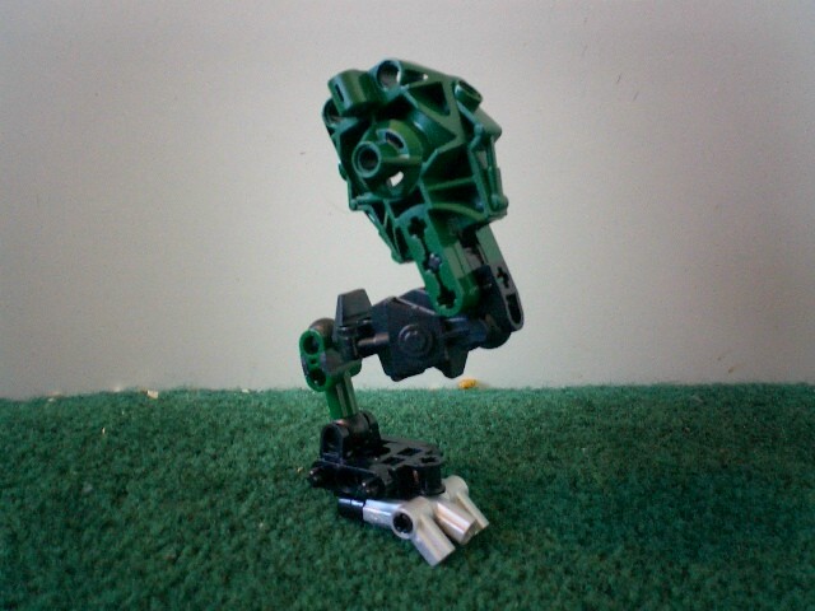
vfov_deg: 38.7
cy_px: 306
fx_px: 871
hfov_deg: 50.1
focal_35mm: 37
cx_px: 408
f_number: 3.5
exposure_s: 1/15
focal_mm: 5.6
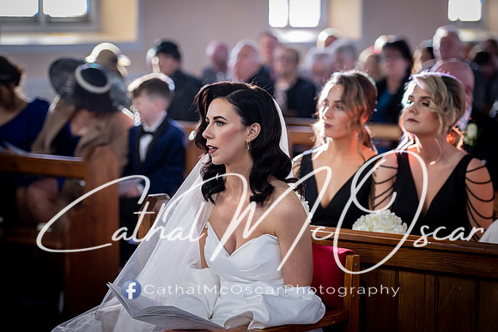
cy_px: 166
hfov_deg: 19.5
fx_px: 1451
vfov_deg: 13.1
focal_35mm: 105
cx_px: 249
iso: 1000
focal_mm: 102
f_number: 2.8
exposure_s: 1/100
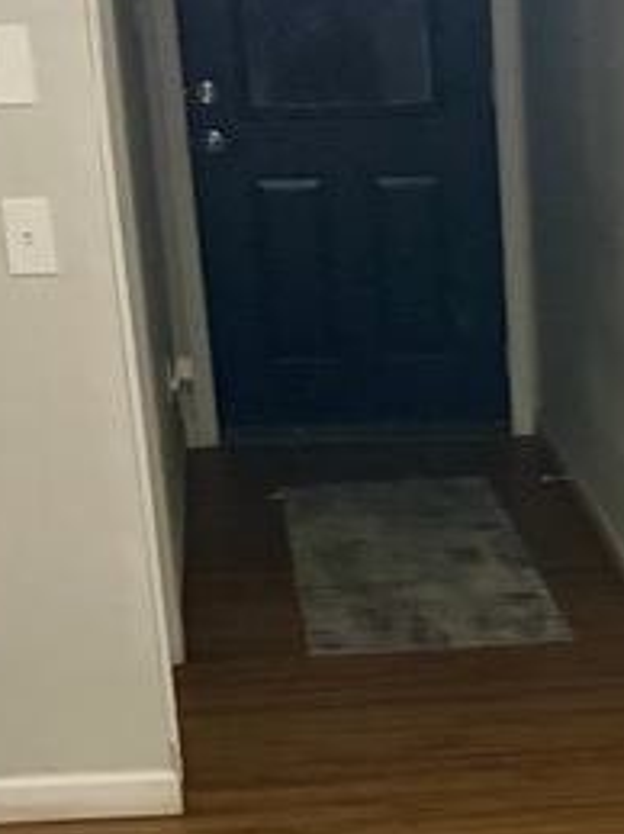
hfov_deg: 14.4
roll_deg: +0.3
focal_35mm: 100
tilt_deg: -22.5
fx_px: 2405
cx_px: 692
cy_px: 982
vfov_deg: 18.7
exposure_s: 1/30
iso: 1000
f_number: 1.78
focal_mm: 6.76
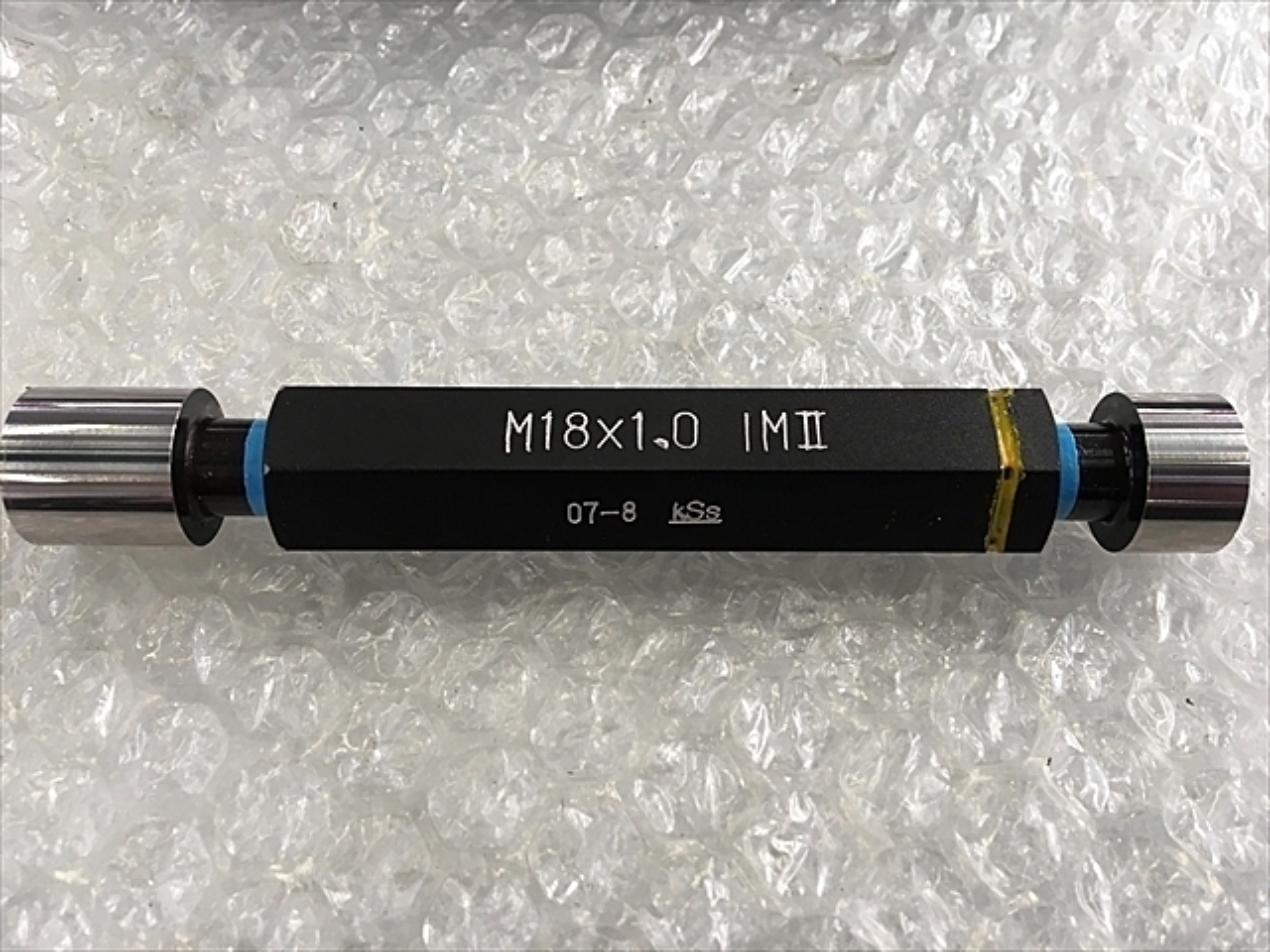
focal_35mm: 29
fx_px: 1064
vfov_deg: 48.2
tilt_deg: -66.2
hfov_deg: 61.7
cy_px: 476
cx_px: 635
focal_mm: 4.15
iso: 25
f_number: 2.2
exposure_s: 1/40
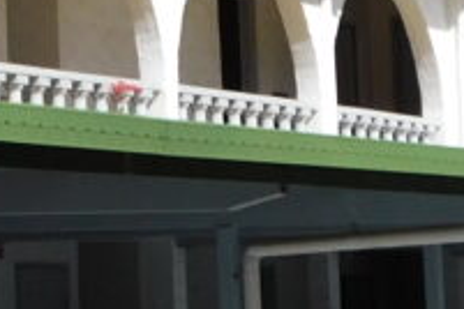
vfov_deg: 6.1
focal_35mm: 223
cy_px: -120
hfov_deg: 9.1
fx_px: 2874
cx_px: -51
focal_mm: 6.3
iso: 125
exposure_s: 1/400
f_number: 7
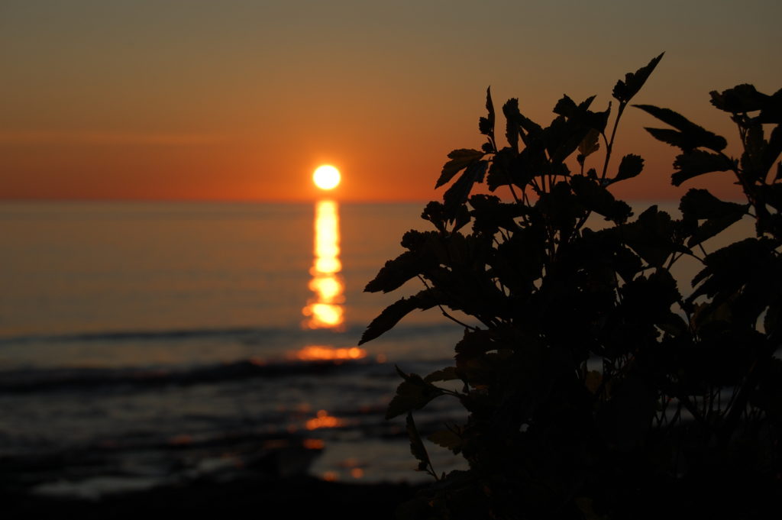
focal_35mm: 82
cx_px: 391
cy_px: 260
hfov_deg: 24.6
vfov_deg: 16.5
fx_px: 1791
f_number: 11
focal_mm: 55
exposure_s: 1/500
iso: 200
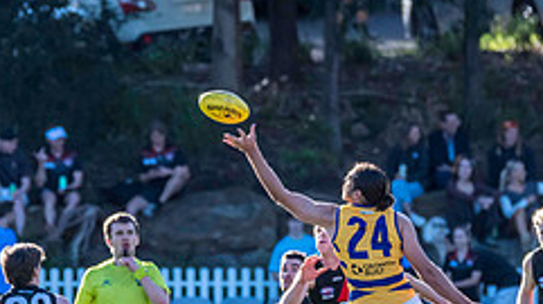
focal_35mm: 908
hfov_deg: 2.4
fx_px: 13061
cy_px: 199
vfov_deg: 1.3
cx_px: 373
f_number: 6
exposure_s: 1/2000
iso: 800
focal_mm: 350
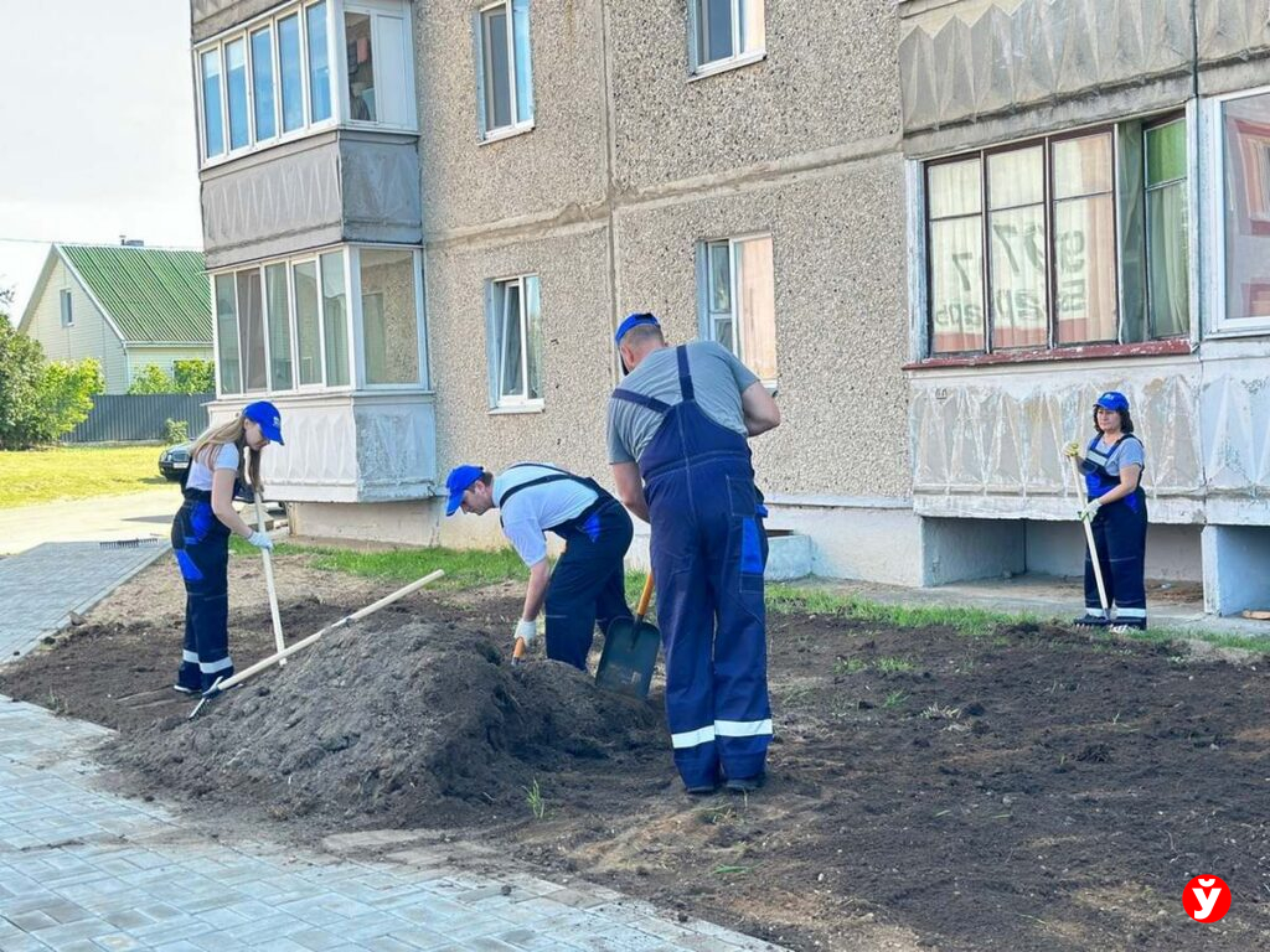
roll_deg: +1.8
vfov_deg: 30.3
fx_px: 1761
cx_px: 635
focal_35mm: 48
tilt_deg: -2.2
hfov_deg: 39.7
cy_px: 476
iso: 80
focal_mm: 6.86
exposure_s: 1/444
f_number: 1.78
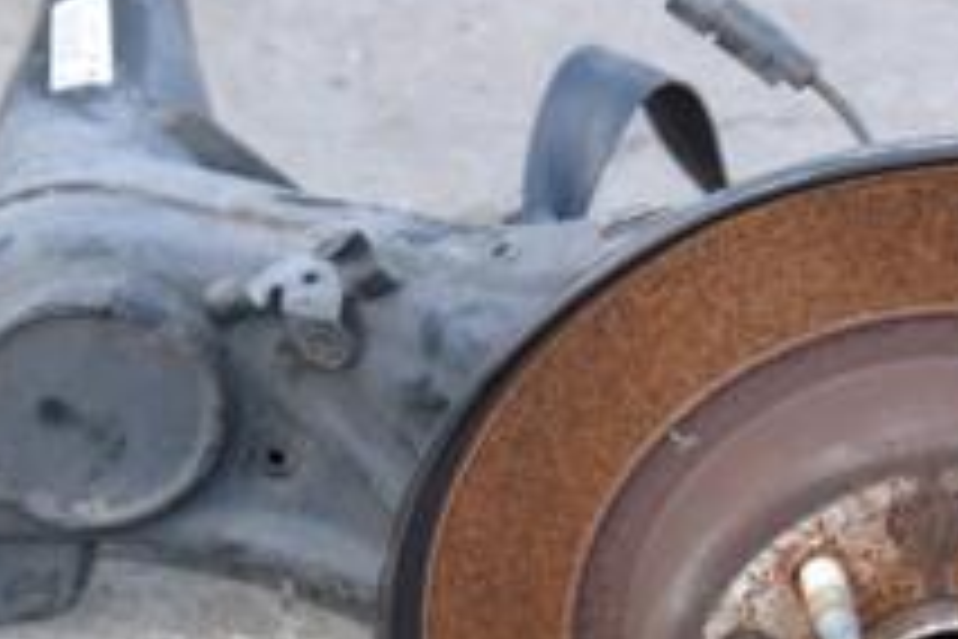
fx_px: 3379
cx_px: 288
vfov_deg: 10.7
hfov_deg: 16.1
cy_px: 621
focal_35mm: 127
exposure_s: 1/200
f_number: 5.6
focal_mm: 30
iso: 800
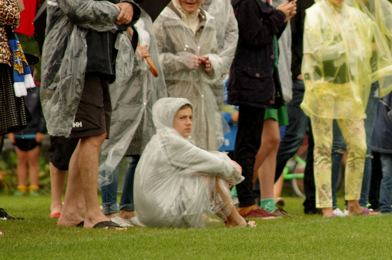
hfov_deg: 3.6
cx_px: 378
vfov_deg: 2.4
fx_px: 6215
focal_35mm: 572
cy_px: 113
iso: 400
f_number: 4.5
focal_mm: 170
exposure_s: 1/640
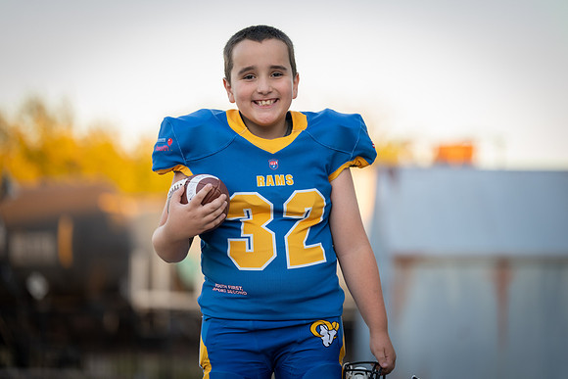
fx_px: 2367
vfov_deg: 9.2
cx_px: 284
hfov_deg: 13.7
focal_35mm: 150
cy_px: 190
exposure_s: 1/320
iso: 320
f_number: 2.8
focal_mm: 144
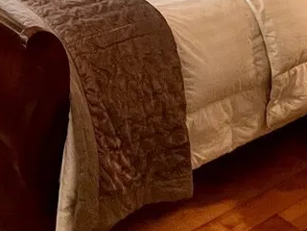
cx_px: 28
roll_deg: -3.7
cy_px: -81
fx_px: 576
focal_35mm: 65
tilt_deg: -13.8
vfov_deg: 20.4
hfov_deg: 28.6
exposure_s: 1/60
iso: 320
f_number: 1.8
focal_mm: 1.57
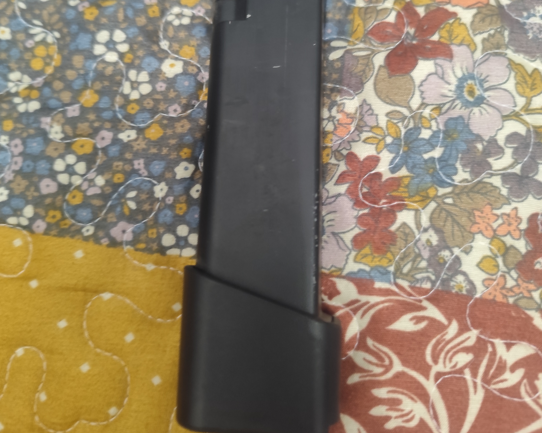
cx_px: 271
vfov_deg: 47.6
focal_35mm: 30
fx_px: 481
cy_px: 138
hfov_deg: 58.8
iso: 1600
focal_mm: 6.14
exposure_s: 1/20
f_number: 1.65
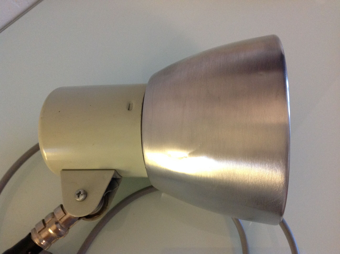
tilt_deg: -68.7
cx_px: 170
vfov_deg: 40.6
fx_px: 343
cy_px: 127
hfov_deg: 52.7
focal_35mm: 35
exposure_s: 1/17
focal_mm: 4.28
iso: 320
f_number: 2.4
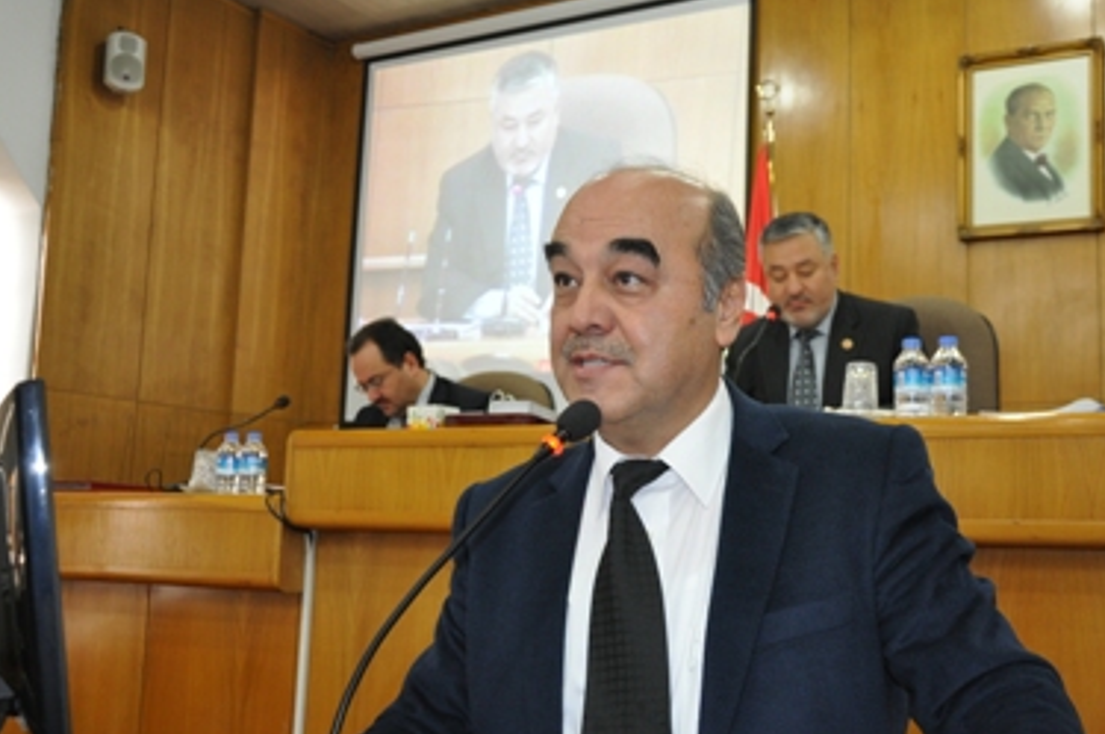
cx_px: 645
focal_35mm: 43
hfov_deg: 45.3
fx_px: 1318
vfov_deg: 31.1
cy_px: 363
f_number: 4
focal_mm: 24
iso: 800
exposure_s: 1/15
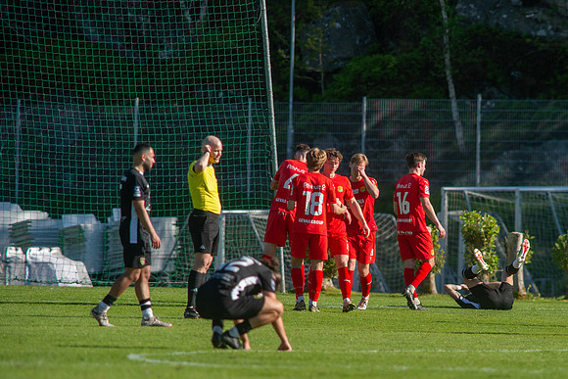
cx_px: 382
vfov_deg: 2.4
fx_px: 8914
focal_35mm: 565
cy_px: 254
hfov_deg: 3.6
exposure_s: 1/1600
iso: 360
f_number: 4.5
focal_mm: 420
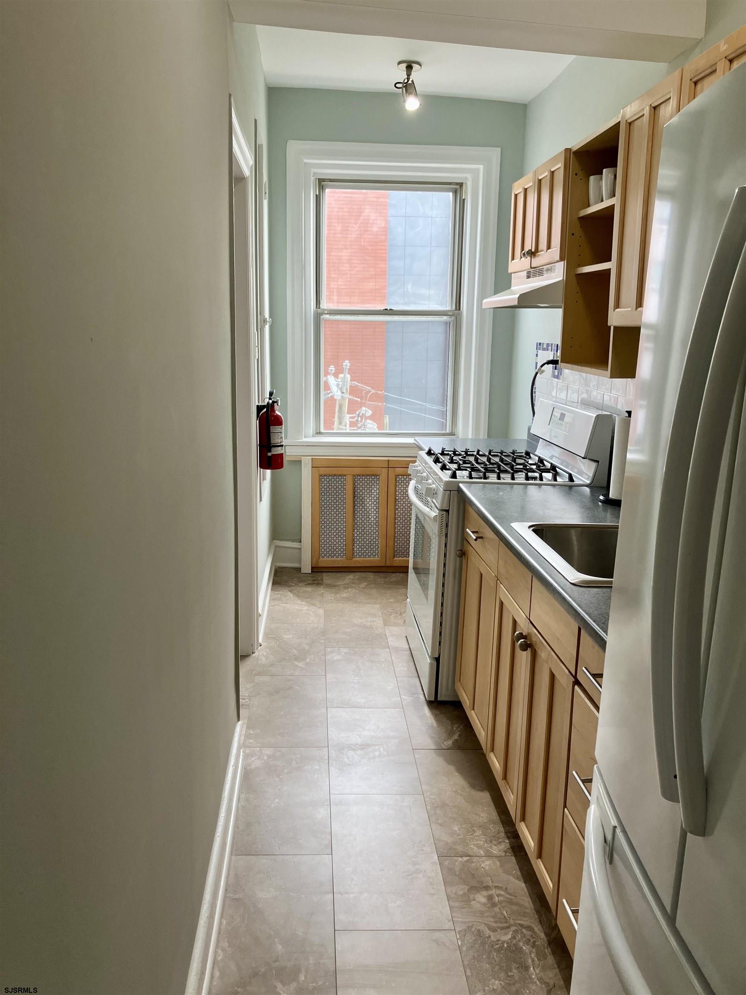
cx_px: 373
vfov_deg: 63.4
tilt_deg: -10.7
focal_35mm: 28
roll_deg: -1.9
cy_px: 498
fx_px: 805
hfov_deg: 49.7
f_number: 1.8
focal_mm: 3.99
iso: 64
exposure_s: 1/120
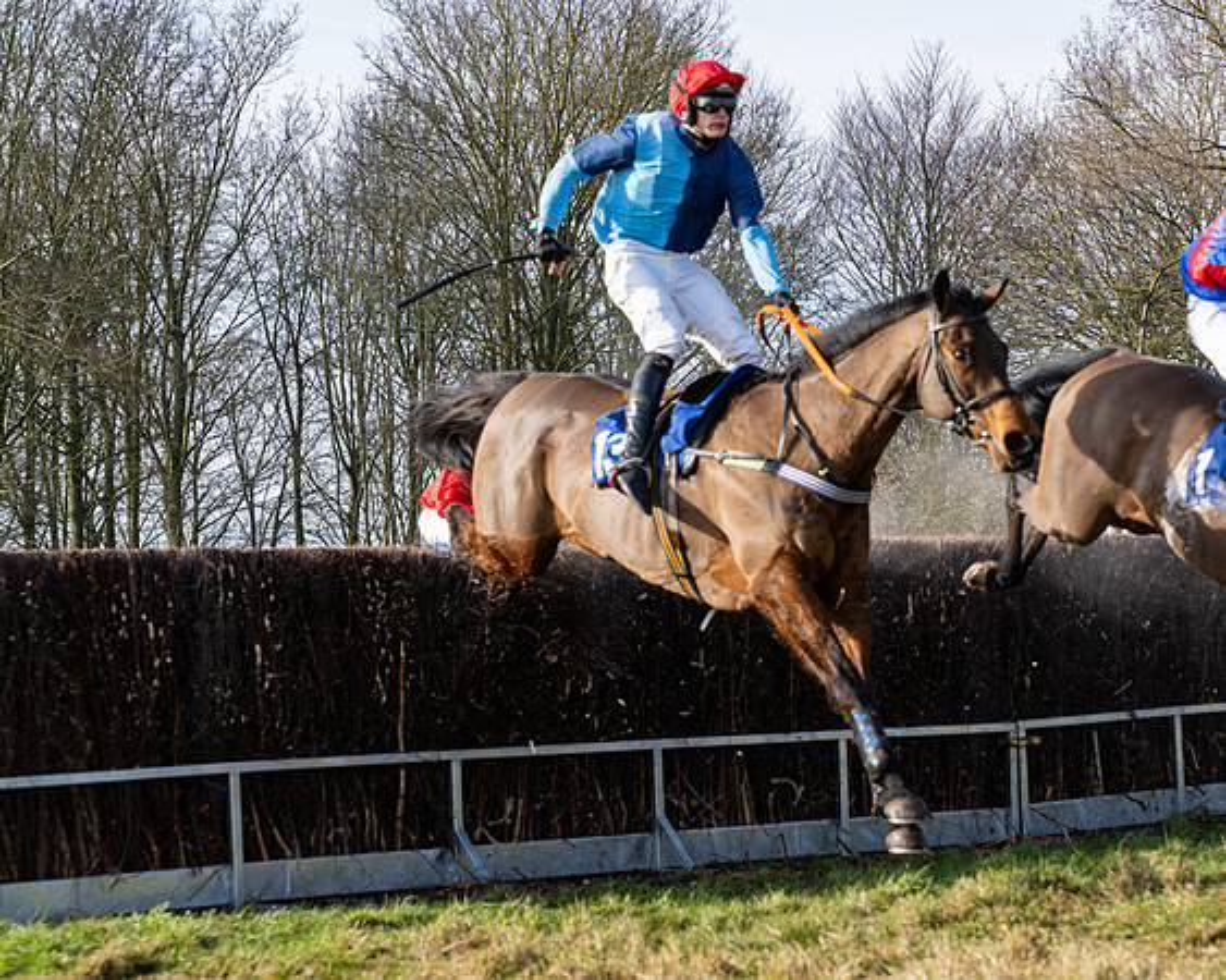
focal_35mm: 96
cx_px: 844
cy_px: 582
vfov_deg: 16.0
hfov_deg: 19.8
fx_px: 3489
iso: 400
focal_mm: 70
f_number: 5
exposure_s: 1/1250
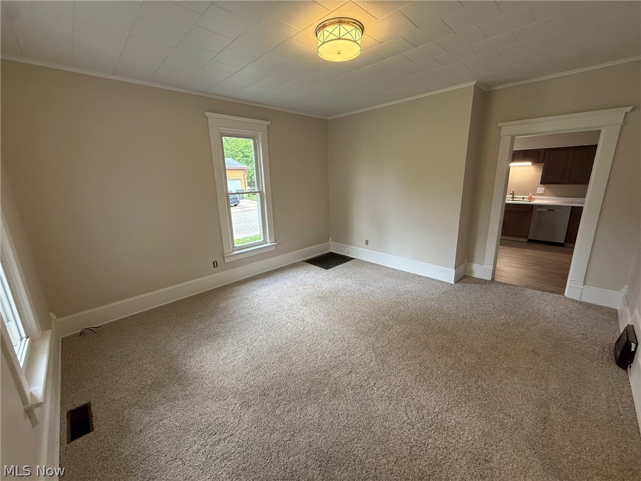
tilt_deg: -12.9
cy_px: 240
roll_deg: +1.5
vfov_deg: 85.7
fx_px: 259
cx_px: 320
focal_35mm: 14
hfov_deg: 102.1
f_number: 2.2
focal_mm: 2.22
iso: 200
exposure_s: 1/120
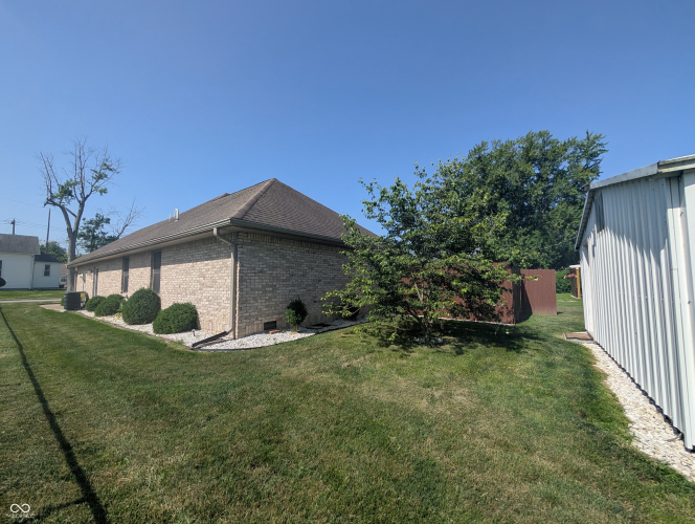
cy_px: 262
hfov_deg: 110.5
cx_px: 348
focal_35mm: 12
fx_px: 241
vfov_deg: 94.6
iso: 52
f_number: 1.7
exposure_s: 1/3436
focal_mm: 2.02
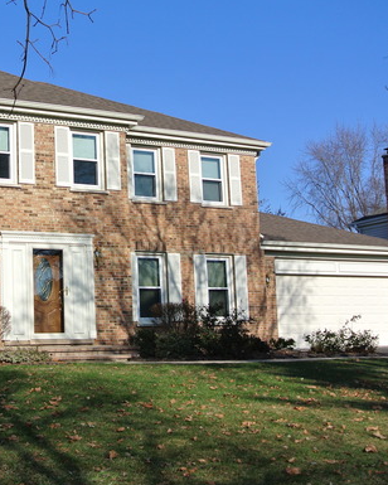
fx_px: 718
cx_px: 54
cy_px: 257
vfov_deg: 37.3
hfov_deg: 29.3
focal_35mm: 50
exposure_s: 1/800
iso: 100
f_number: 5
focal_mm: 12.2
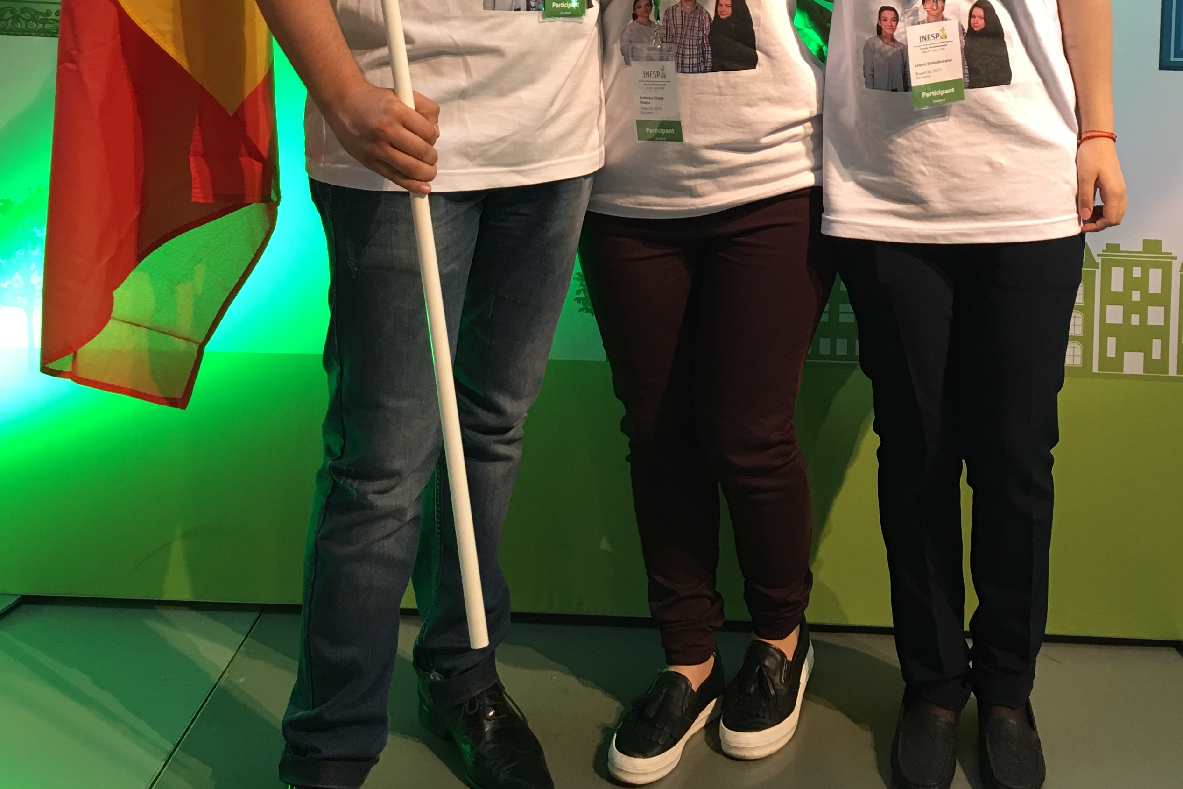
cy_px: -87
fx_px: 1577
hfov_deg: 41.0
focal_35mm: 48
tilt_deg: -3.1
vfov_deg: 25.9
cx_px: 679
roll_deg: -1.1
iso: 40
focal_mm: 4.15
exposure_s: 1/17
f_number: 2.2
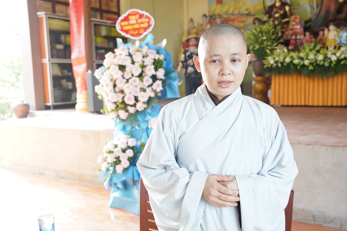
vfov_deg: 33.6
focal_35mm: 40
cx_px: 179
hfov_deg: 48.8
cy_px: 131
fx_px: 383
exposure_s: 1/320
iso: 3200
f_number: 4.5
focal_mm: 33.6
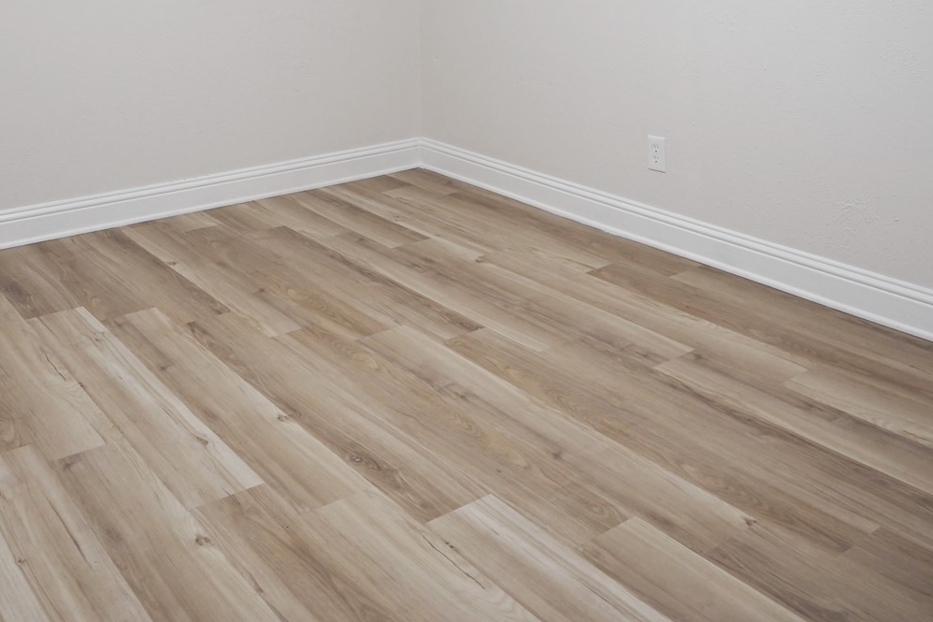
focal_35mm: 37
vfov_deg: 32.7
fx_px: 959
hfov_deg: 51.7
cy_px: -14
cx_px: 396
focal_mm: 17
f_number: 4
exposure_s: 1/30
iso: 400
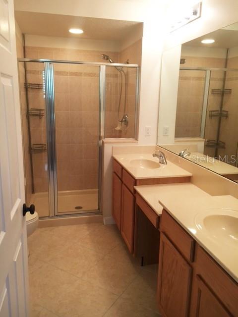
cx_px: 119
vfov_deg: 61.7
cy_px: 158
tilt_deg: -11.9
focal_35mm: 29
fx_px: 266
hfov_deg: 48.2
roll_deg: -1.2
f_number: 2.2
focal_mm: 4.15
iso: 100
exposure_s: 1/30
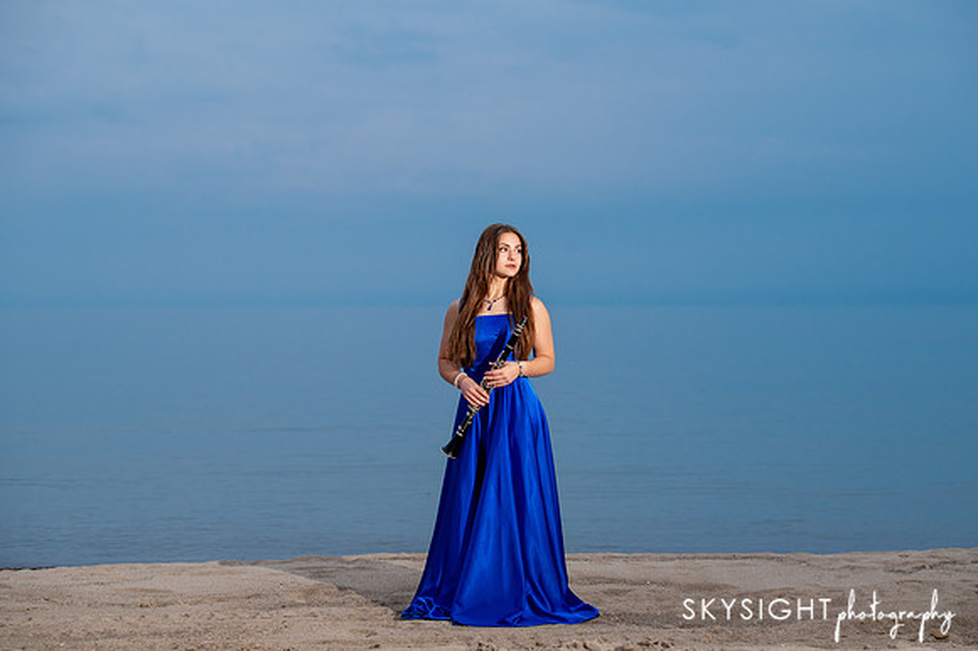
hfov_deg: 24.9
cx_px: 503
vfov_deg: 16.7
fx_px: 2213
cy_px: 318
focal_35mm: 81
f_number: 5
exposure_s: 1/200
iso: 640
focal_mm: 78
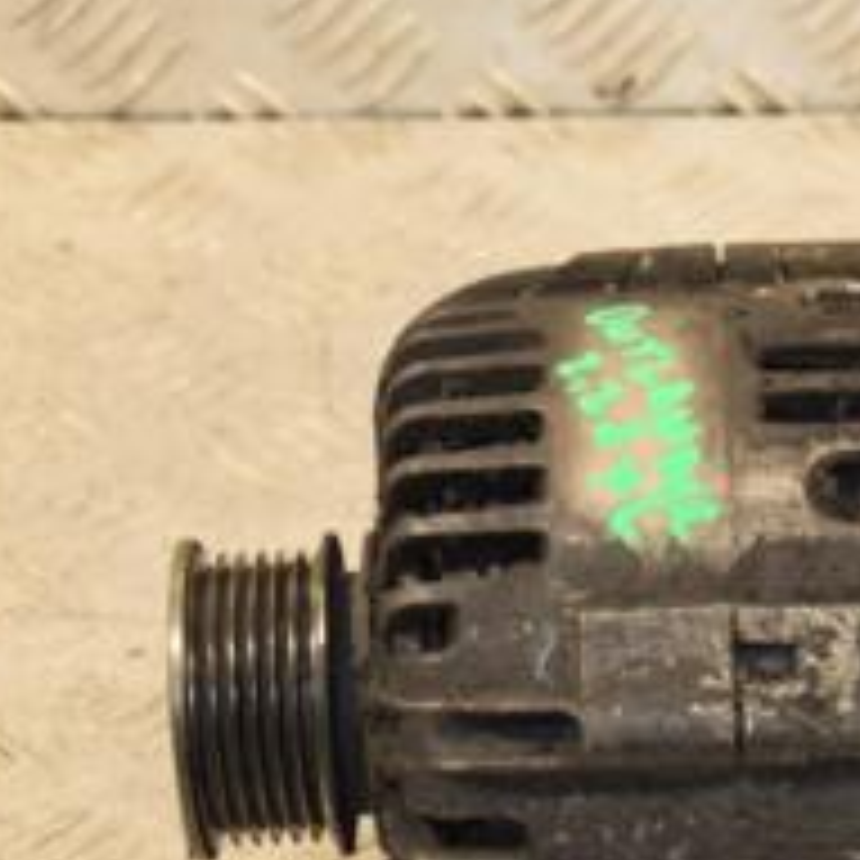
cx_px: 783
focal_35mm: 168
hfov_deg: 10.3
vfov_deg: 10.3
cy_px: 788
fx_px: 4722
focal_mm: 42
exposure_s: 1/160
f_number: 4.8
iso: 800
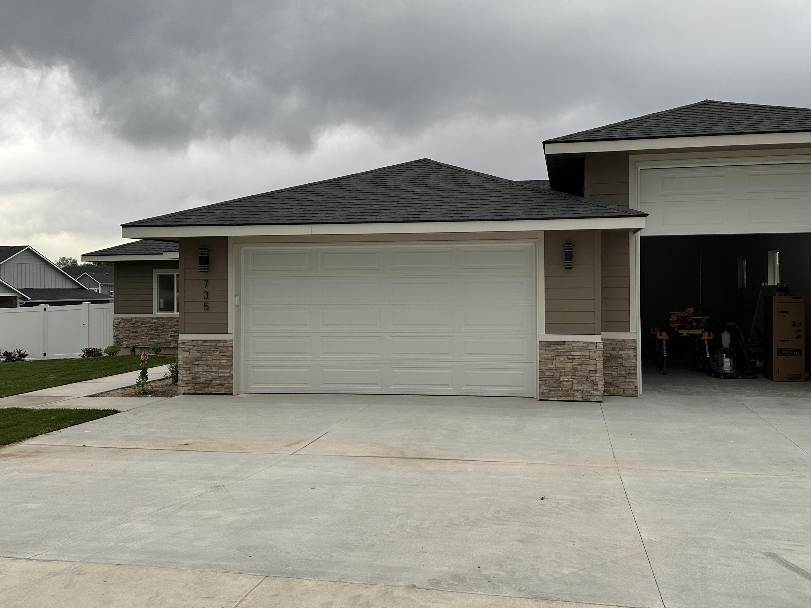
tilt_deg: -1.2
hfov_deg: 61.4
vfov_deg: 48.2
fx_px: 679
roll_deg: +1.1
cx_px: 467
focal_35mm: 29
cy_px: 273
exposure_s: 1/330
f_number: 1.78
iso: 80
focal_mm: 6.86
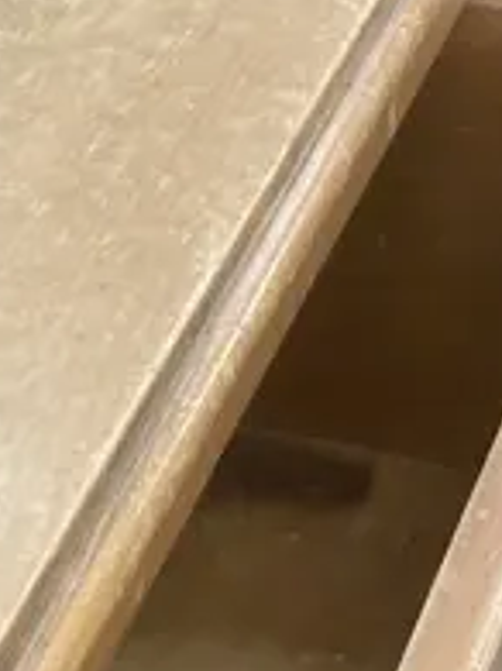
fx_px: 2846
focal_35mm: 147
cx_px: 223
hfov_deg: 10.1
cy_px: 1363
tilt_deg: -47.8
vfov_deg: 11.9
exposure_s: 1/50
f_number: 1.8
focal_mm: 3.99
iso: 80
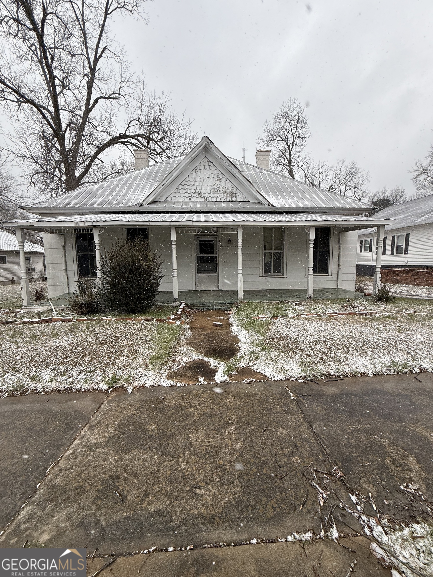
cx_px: 216
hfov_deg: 85.7
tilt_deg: -4.3
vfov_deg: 102.1
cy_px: 288
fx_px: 233
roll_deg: +1.2
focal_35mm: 14
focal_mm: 2.22
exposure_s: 1/328
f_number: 2.2
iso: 50
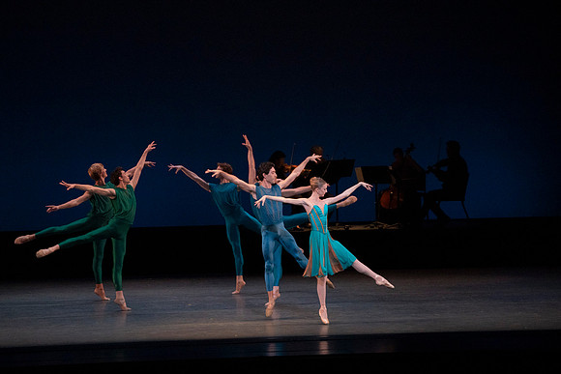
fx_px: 2883
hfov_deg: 11.1
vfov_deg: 7.4
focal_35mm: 185
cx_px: 280
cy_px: 187
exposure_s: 1/400
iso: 8000
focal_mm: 185
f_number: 7.1
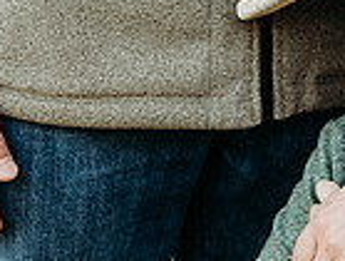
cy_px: 150
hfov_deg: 20.0
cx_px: 313
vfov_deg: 15.5
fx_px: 959
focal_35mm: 96
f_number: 2.8
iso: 250
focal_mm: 24
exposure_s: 1/320
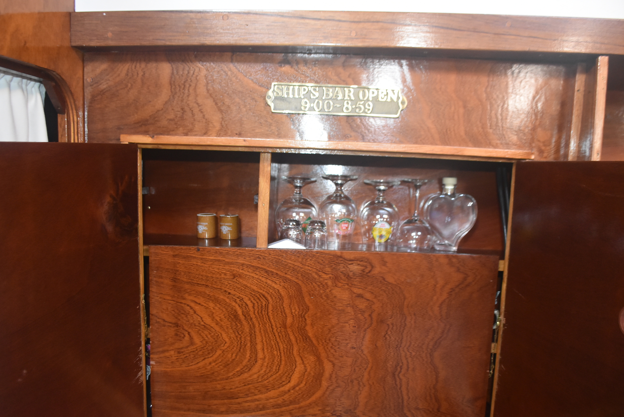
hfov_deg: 67.3
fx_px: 468
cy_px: 208
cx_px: 312
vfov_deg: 48.0
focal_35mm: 27
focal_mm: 18
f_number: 3.5
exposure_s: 1/60
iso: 1800
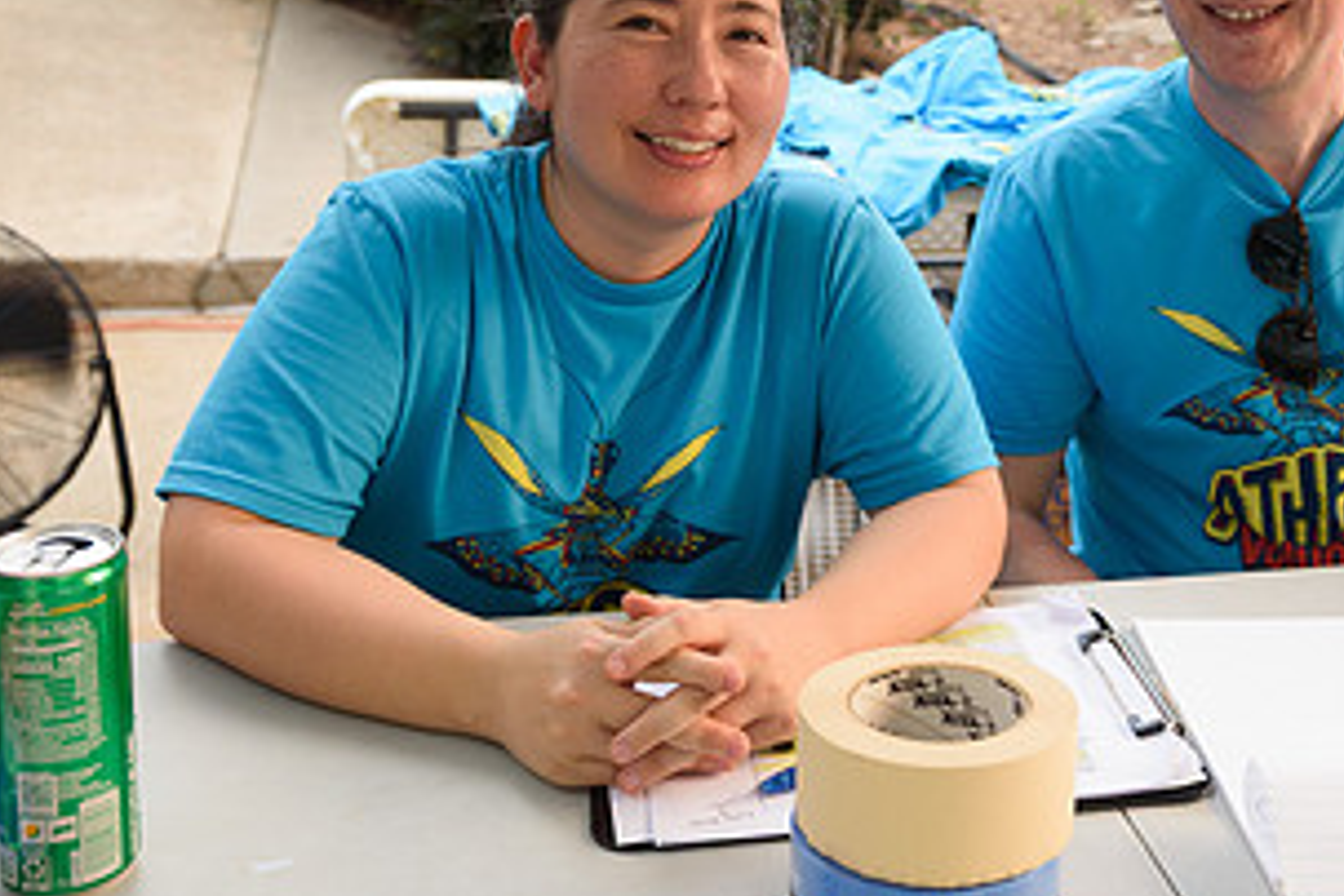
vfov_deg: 28.7
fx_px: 1717
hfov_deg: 41.9
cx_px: 940
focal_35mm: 46
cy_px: 189
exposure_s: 1/200
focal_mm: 24
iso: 250
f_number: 5
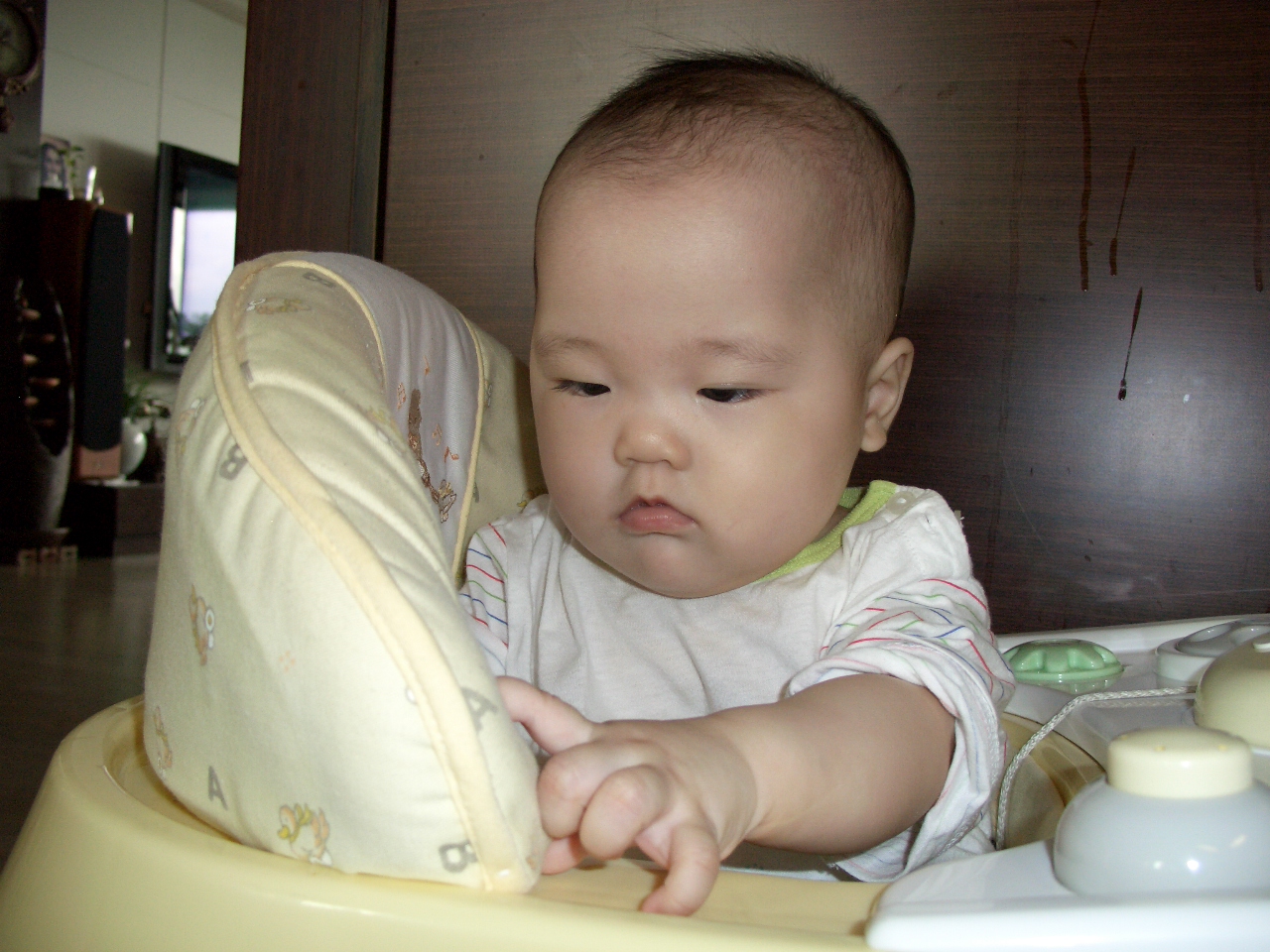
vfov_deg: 42.9
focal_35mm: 33
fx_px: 1211
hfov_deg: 55.4
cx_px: 635
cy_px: 476
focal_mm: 7.1
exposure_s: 1/60
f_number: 2.8
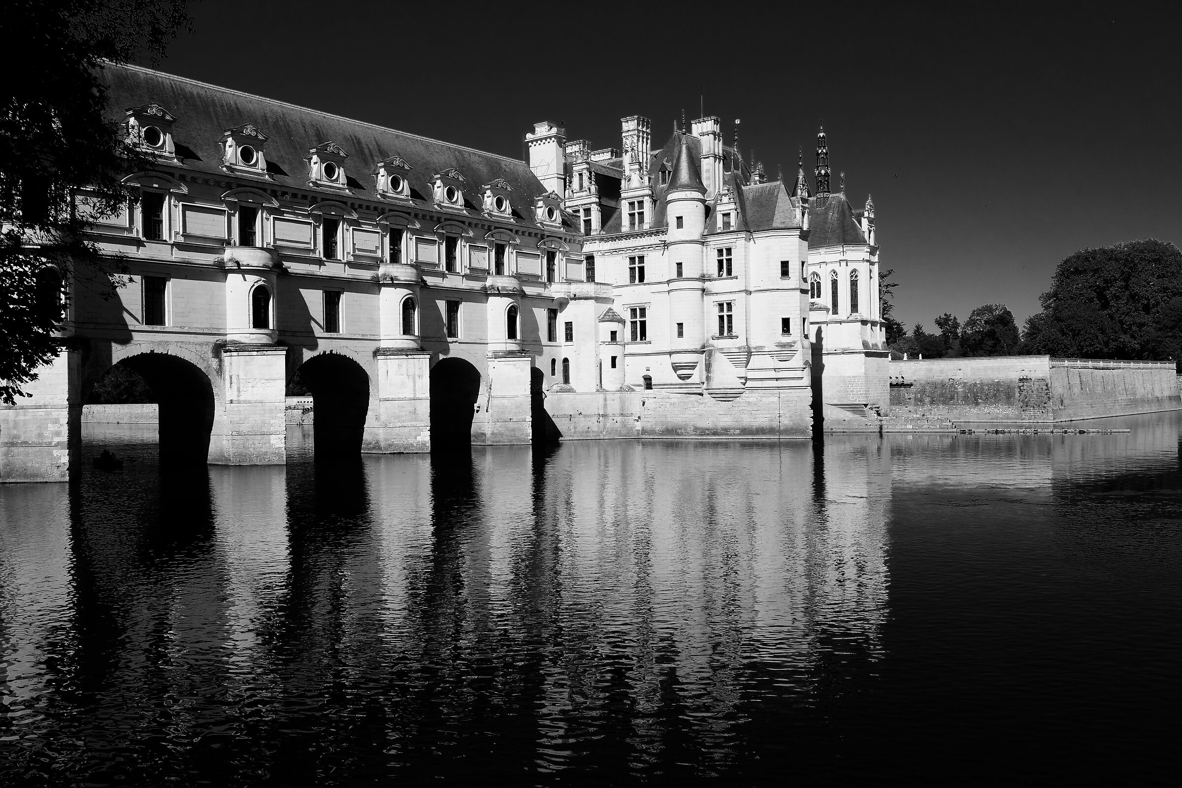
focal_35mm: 30
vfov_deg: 43.6
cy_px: 394
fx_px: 985
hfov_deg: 61.9
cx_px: 591
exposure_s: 1/400
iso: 400
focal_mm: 20
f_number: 13
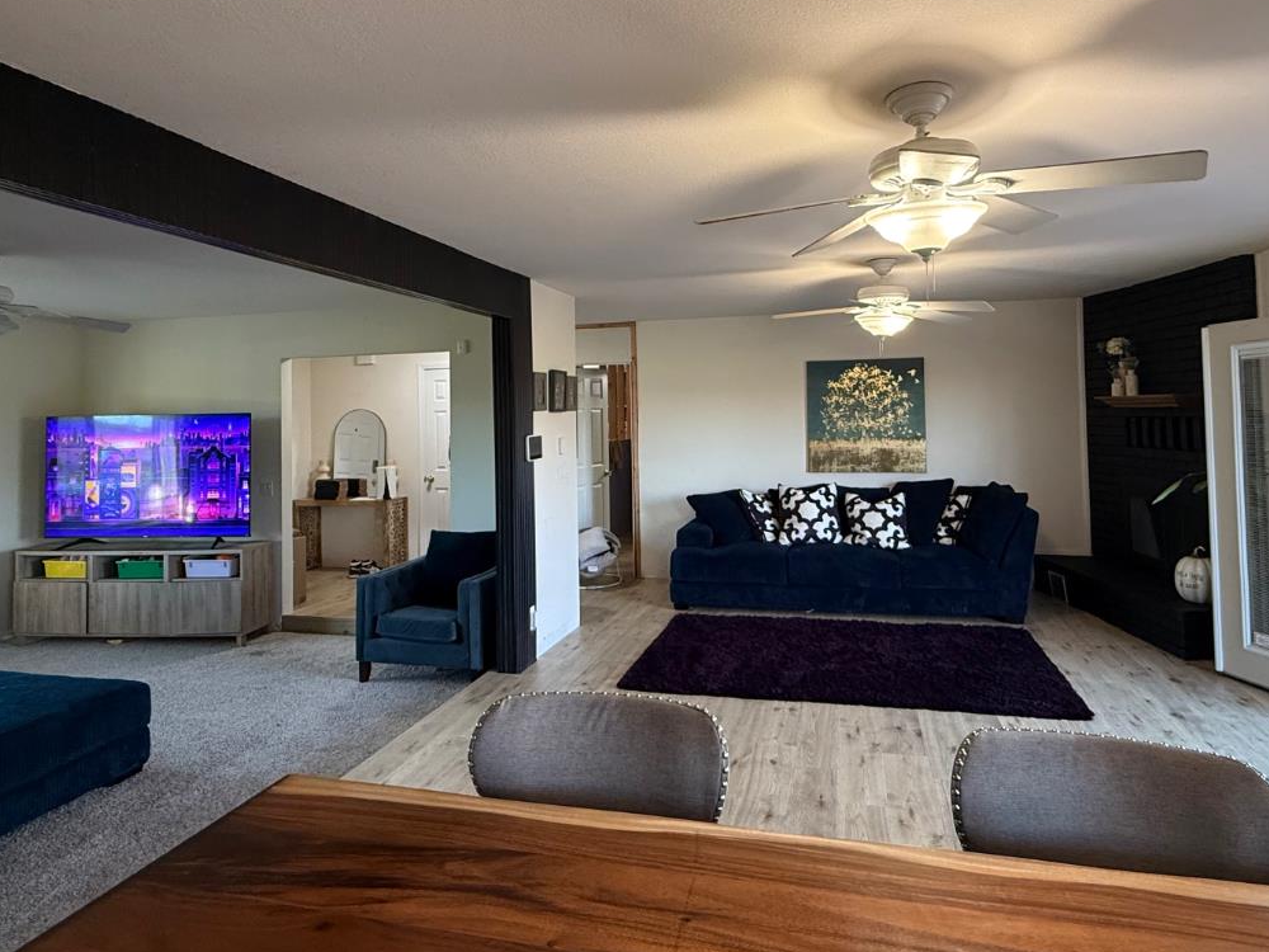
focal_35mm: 21
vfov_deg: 63.0
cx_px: 665
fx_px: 770
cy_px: 390
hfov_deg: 78.9
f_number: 2.2
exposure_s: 1/60
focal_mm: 2.22
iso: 250
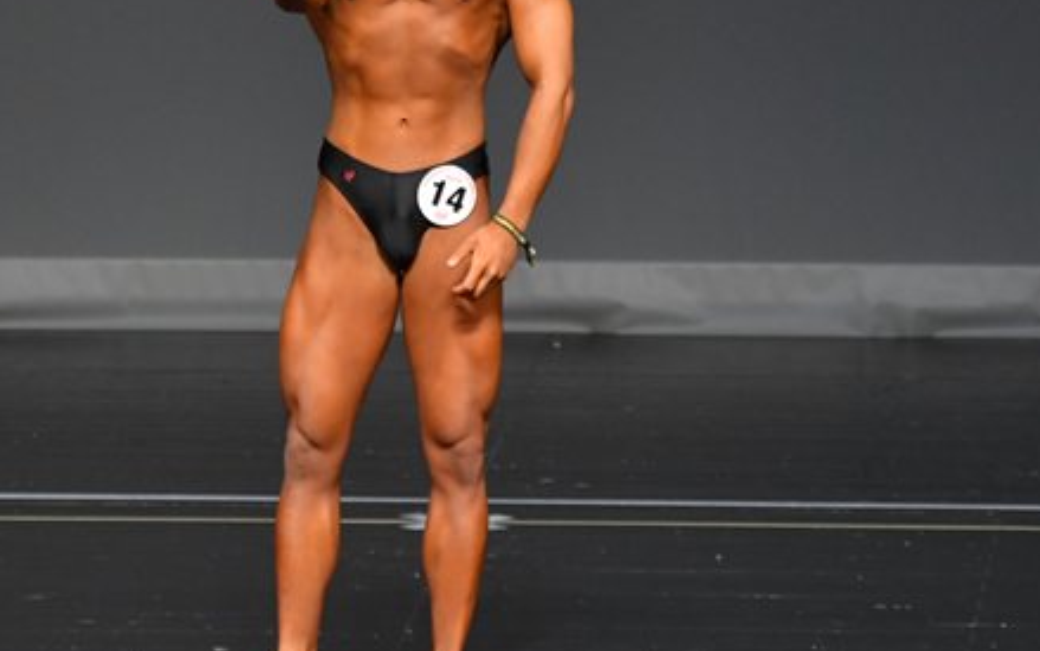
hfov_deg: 3.4
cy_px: 161
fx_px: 17584
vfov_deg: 2.1
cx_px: 439
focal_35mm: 620
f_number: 5.6
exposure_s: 1/400
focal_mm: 230
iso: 2500
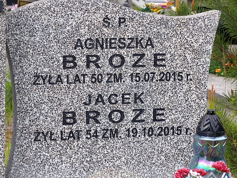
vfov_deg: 10.1
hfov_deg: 13.4
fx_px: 1006
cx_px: 118
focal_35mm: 147
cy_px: 89
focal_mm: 26.5
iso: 100
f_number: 4
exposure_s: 1/320
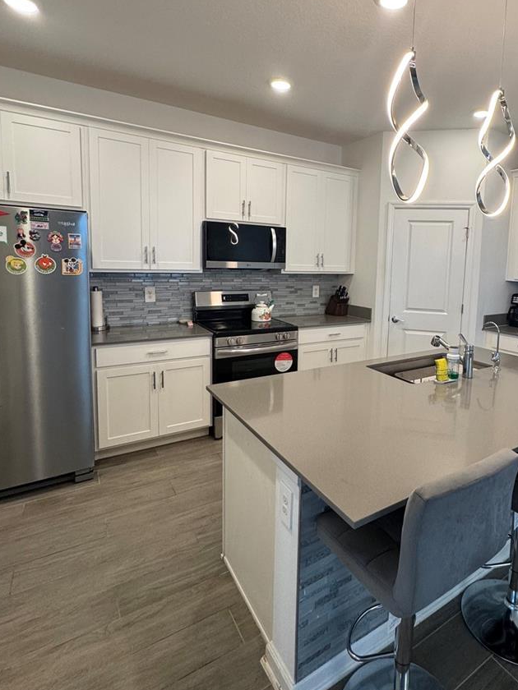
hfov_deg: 64.5
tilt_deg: -5.3
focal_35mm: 20
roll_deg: -1.5
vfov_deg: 81.4
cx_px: 339
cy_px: 301
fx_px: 399
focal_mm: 2.22
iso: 160
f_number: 2.2
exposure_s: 1/120
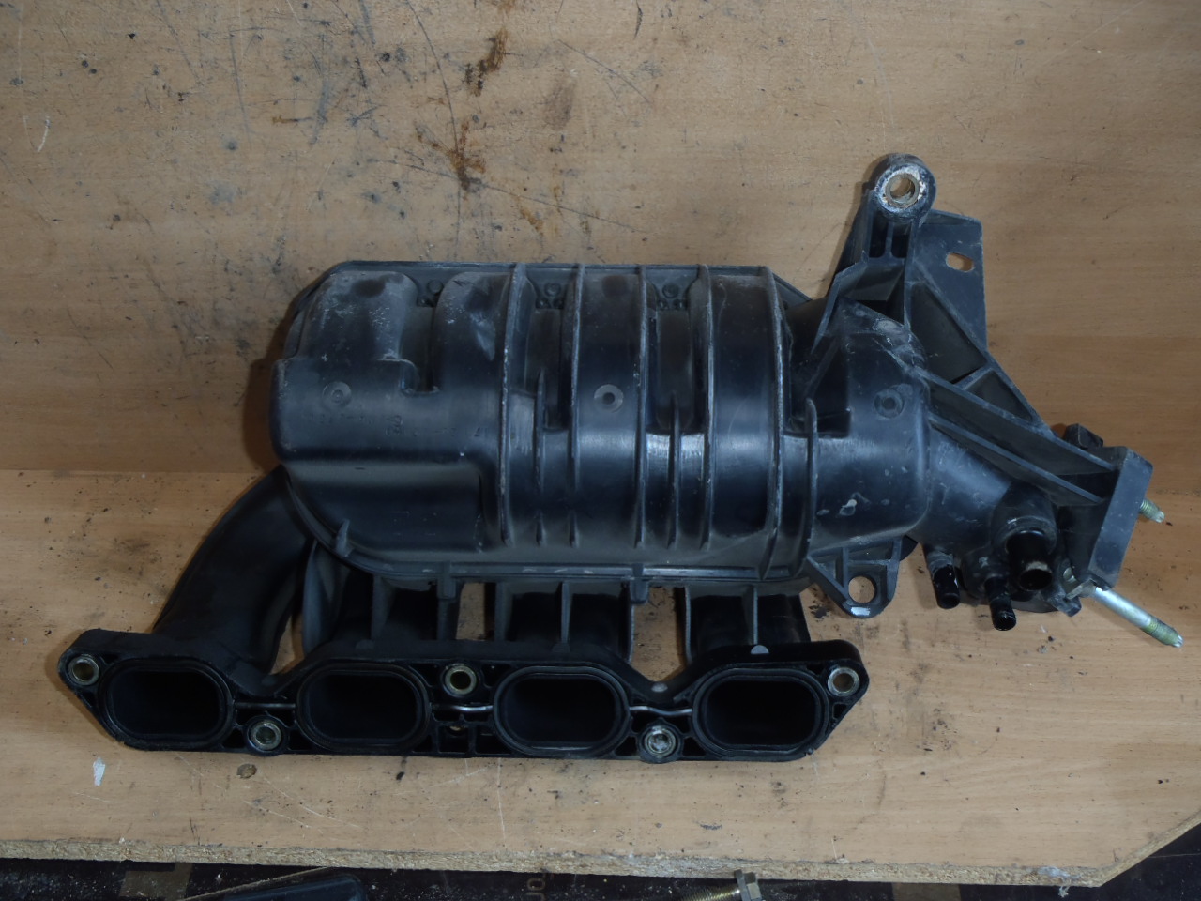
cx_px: 600
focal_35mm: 38
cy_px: 450
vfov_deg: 37.7
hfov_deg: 49.0
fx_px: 1318
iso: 100
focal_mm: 6.83
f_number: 4.6
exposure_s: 1/40
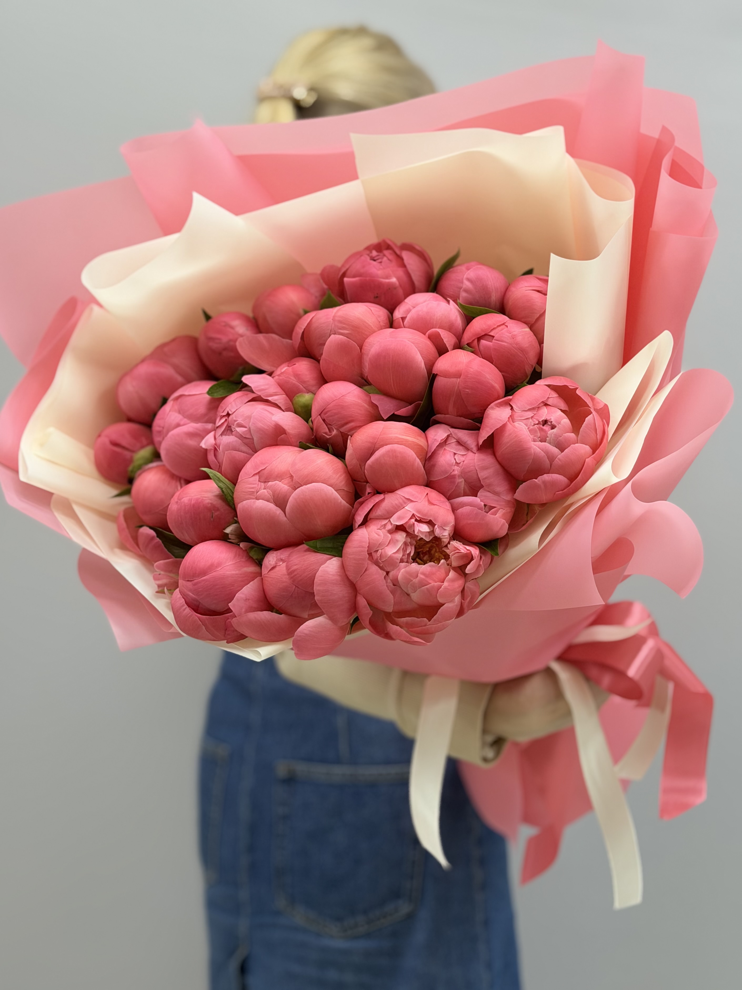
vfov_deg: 39.7
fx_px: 1372
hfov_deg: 30.3
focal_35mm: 48
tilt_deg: -4.3
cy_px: 495
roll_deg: -5.3
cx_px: 371
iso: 80
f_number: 1.78
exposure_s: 1/100
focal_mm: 6.76
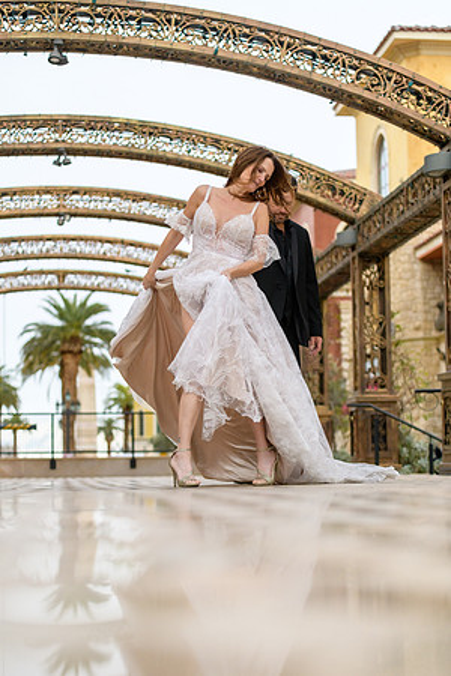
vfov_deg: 28.8
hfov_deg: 19.5
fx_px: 1315
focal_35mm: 70
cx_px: 226
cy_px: 338
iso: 400
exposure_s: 1/3200
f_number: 2.8
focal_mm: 70
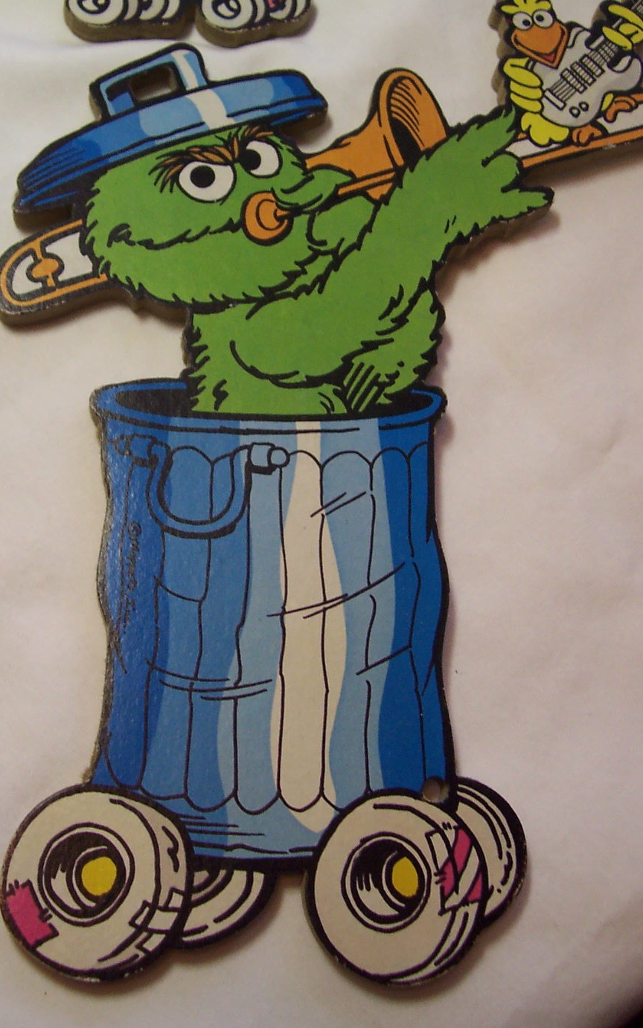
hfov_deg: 27.4
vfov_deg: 42.6
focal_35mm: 47
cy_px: 446
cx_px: 292
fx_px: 1318
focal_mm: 5.6
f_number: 2.8
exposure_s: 1/30
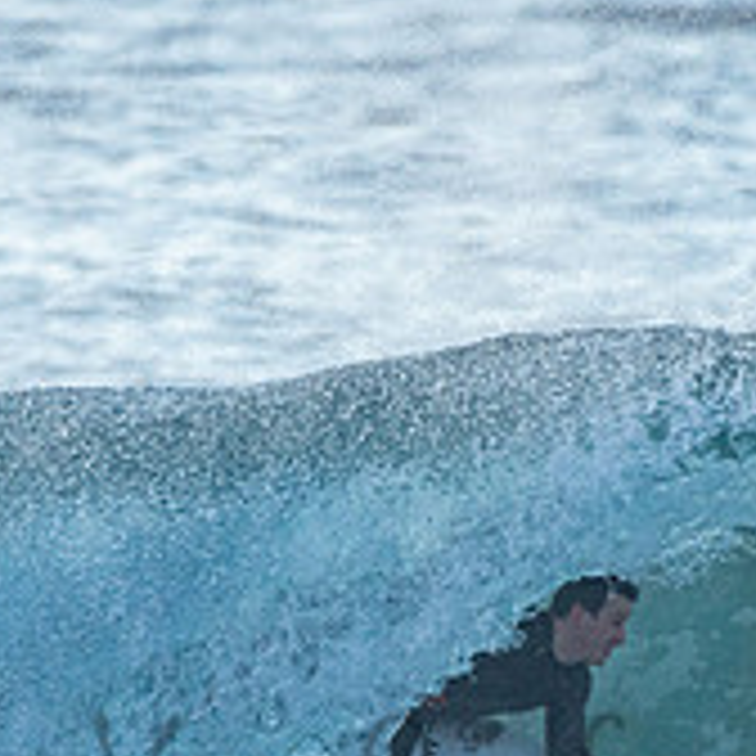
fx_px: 52086
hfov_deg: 0.8
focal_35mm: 2108
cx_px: 558
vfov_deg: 0.8
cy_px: 745
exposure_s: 1/1250
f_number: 5.6
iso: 560
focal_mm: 480
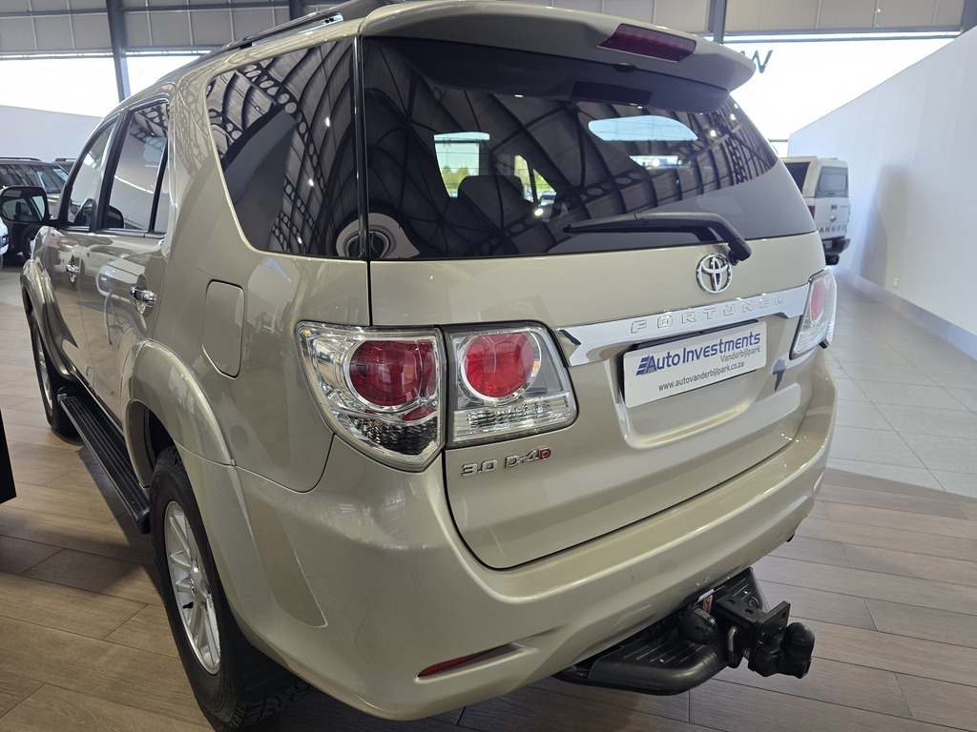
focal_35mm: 23
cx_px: 488
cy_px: 366
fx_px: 649
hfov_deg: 73.9
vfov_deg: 58.9
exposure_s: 1/100
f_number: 1.7
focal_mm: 6.3
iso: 160
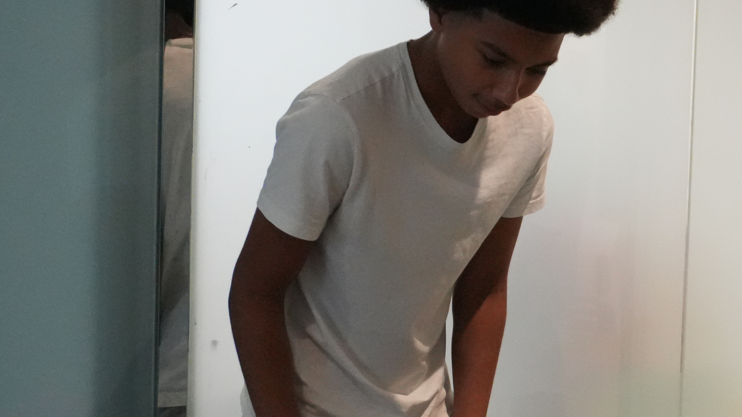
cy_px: 227
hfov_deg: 26.4
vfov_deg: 15.7
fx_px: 1515
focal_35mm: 77
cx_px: 696
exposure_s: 1/320
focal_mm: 25
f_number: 4.5
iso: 6400
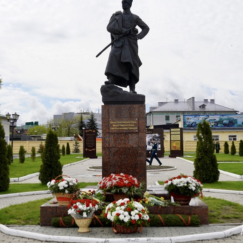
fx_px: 437
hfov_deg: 31.1
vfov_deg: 31.1
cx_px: 118
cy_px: 122
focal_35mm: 55
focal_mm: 28
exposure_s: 1/800
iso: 100
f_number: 5
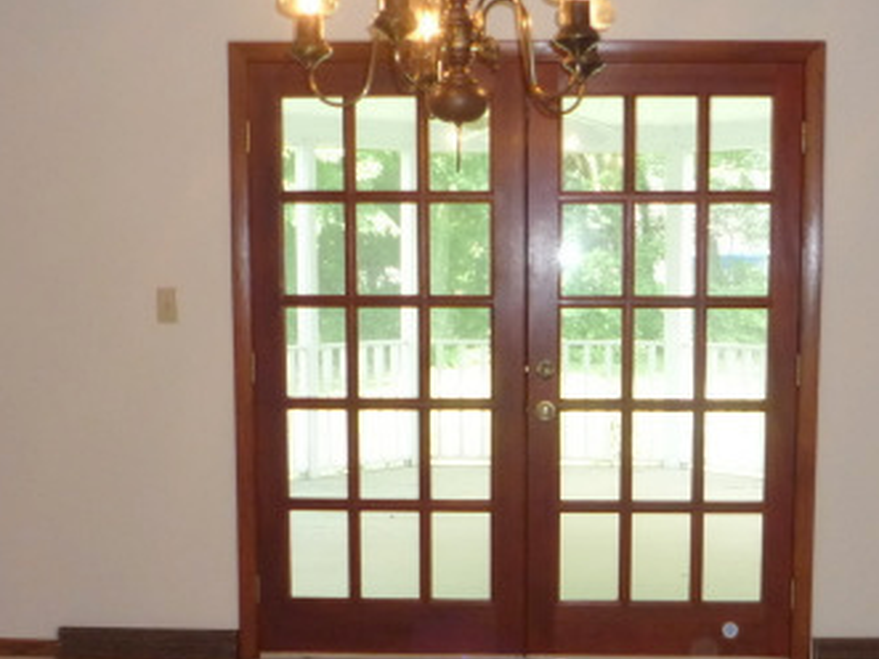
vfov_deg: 25.0
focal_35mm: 58
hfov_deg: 33.1
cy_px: 454
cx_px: 526
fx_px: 1472
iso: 250
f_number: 3.3
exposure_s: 1/30
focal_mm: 5.2
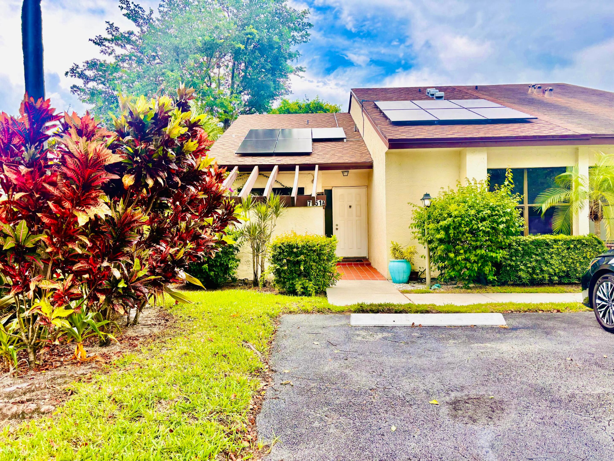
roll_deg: +0.8
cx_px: 307
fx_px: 461
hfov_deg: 67.3
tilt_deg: -0.4
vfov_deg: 53.1
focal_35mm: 26
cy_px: 230
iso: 50
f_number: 1.6
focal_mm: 5.96
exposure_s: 1/775
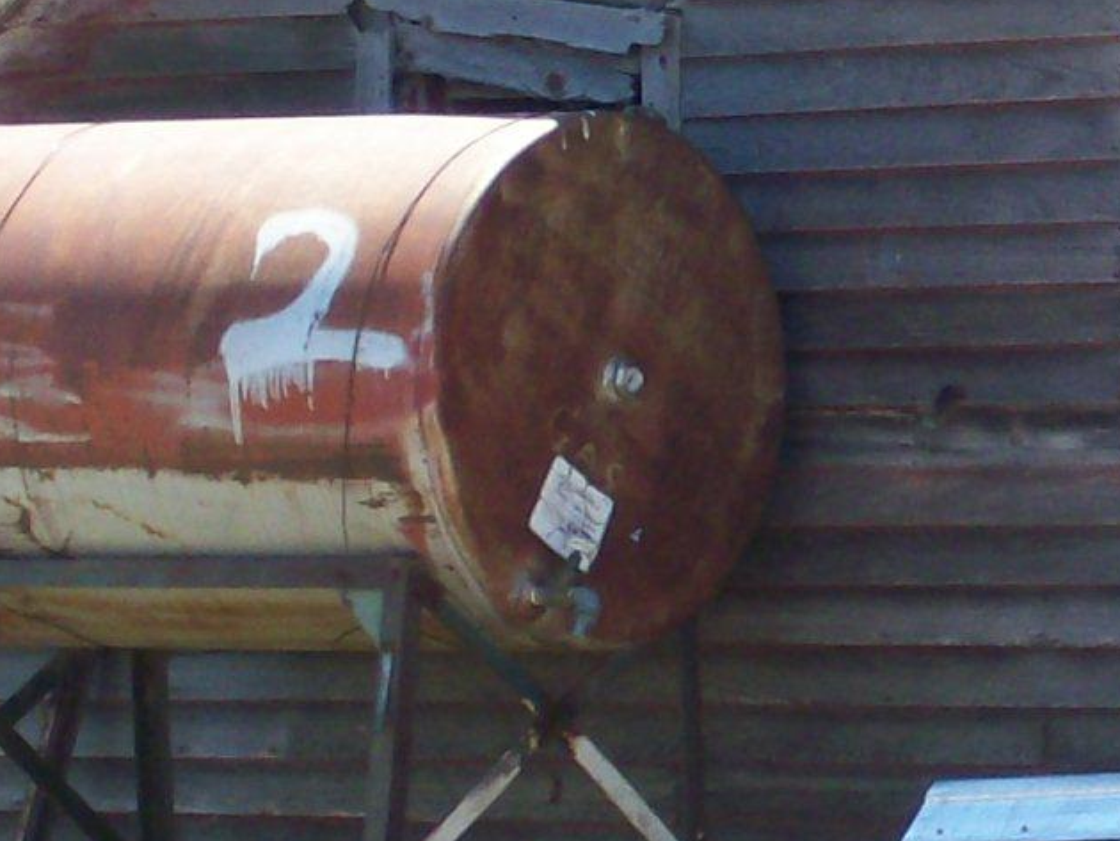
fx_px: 10293
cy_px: 448
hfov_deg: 6.1
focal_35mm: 318
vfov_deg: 4.7
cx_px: 1785
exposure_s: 1/281
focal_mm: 14.3
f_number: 4.3
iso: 80
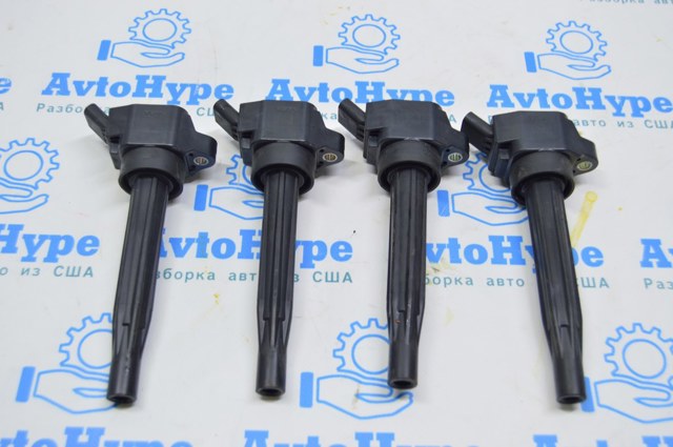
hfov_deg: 43.7
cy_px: 224
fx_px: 840
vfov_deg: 29.8
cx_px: 336
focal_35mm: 45
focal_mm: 30
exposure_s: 1/20
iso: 400
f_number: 5.6
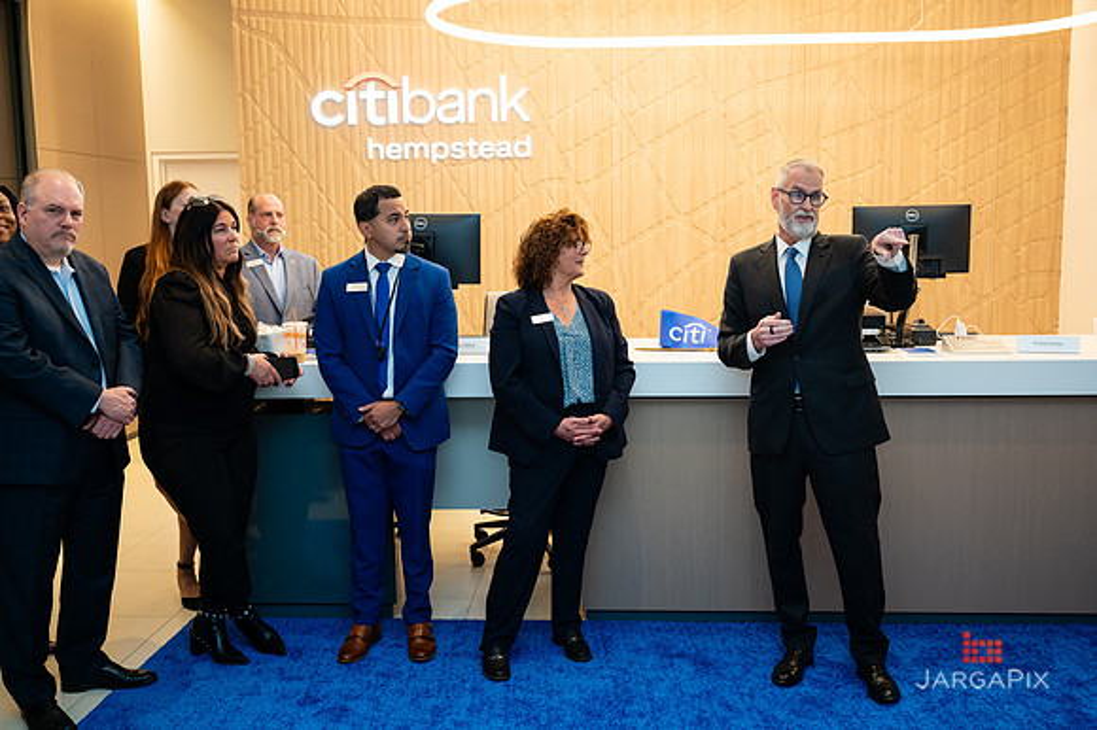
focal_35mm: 36
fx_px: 1094
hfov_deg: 53.3
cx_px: 562
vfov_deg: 36.9
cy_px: 356
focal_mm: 34.5
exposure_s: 1/200
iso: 500
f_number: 3.2
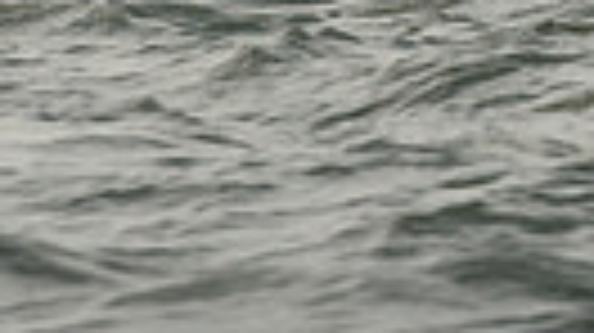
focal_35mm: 1385
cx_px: 173
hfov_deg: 1.6
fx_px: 21797
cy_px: -958
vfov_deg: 0.9
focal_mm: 300
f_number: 7.1
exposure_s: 1/1250
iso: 250
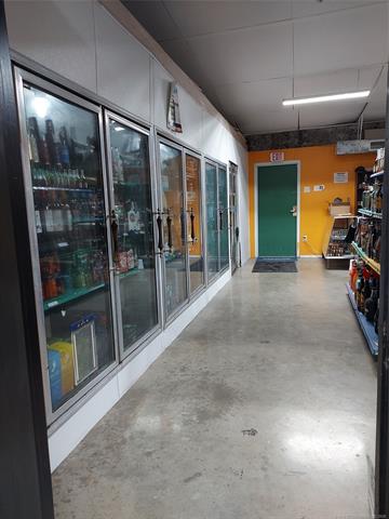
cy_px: 260
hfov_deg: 54.9
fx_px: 375
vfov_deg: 69.4
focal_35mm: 25
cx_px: 194
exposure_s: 1/33
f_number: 2
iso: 400
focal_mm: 4.6
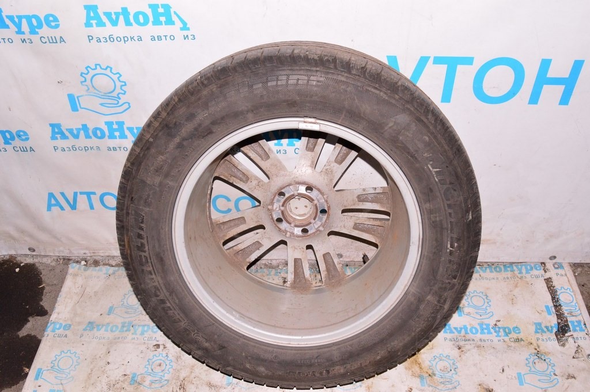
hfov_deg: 55.1
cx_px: 295
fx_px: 565
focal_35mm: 34
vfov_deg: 38.3
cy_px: 196
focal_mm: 23
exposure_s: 1/200
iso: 1600
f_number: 8
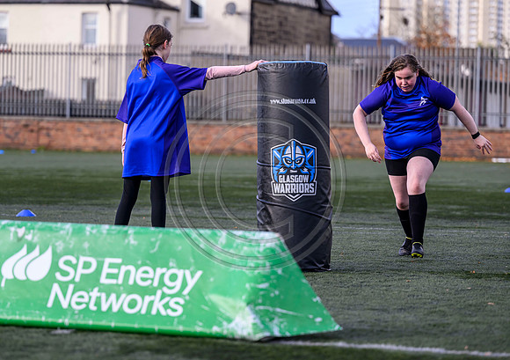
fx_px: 2039
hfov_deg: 14.3
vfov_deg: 10.1
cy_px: 193
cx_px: 256
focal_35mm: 141
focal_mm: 120
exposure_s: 1/1250
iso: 500
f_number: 3.2
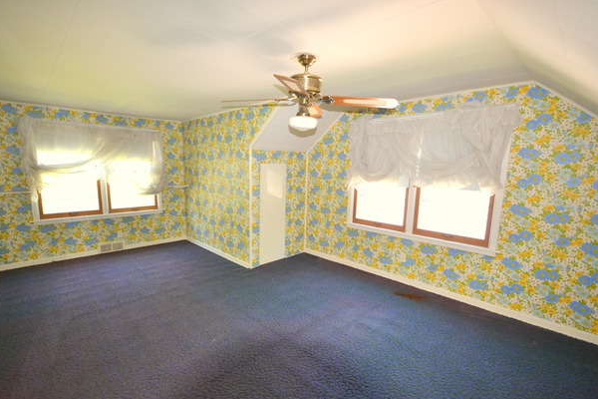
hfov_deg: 96.7
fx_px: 266
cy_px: 212
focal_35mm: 16
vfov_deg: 73.7
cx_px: 288
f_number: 4
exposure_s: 1/60
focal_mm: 10
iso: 1000
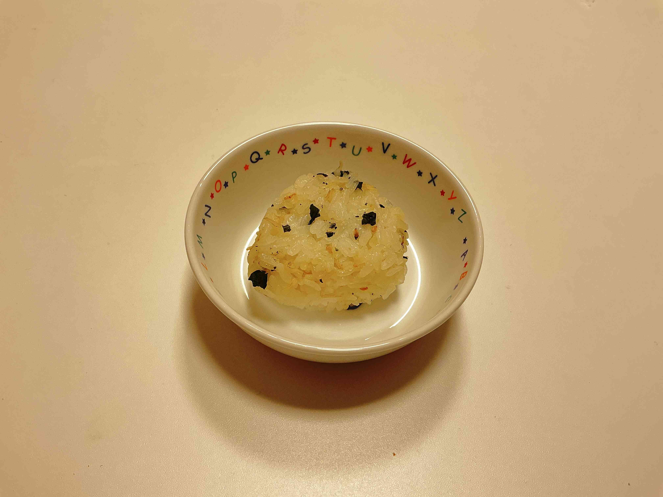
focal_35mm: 29
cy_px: 248
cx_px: 332
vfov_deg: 48.2
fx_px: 555
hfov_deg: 61.7
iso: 64
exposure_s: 1/100
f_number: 1.8
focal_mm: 3
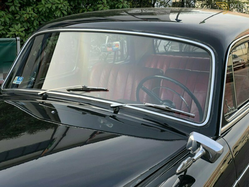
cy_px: 94
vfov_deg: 28.0
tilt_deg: -11.9
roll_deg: +0.6
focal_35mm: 52
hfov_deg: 36.8
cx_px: 124
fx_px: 374
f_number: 2.4
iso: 16
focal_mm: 6
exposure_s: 1/153
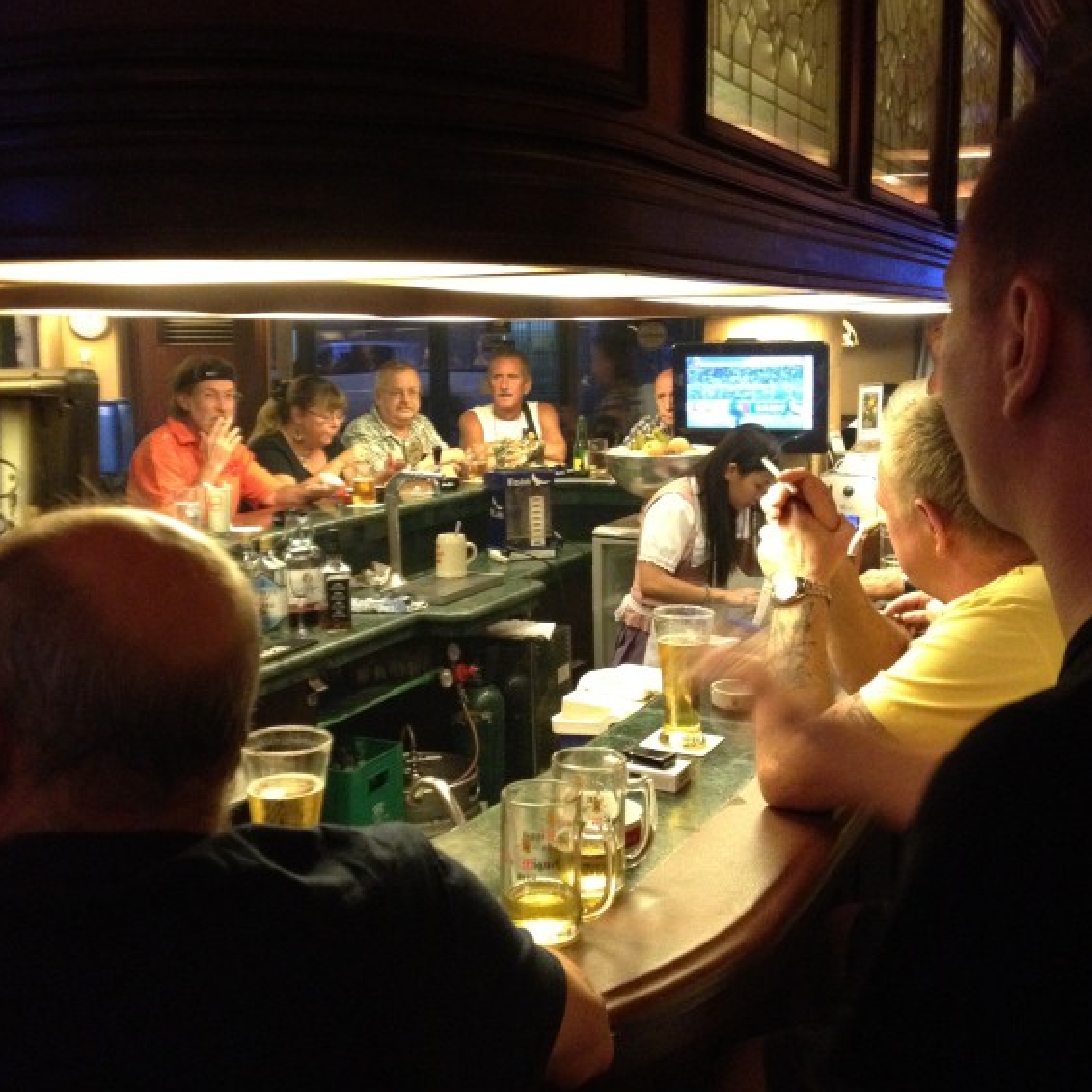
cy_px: 538
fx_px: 1499
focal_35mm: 42
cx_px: 548
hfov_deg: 40.0
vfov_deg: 40.0
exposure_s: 1/15
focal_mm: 4.28
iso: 500
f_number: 2.4
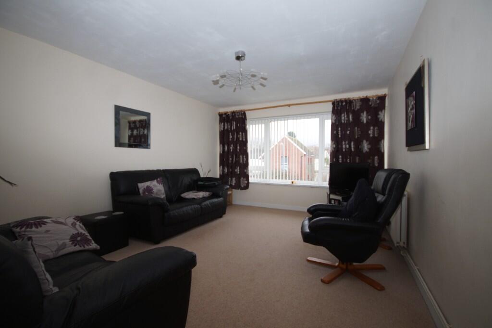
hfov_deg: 100.4
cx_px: 246
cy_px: 164
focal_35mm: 15
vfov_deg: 77.3
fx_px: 205
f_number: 4
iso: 200
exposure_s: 1/60
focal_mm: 10
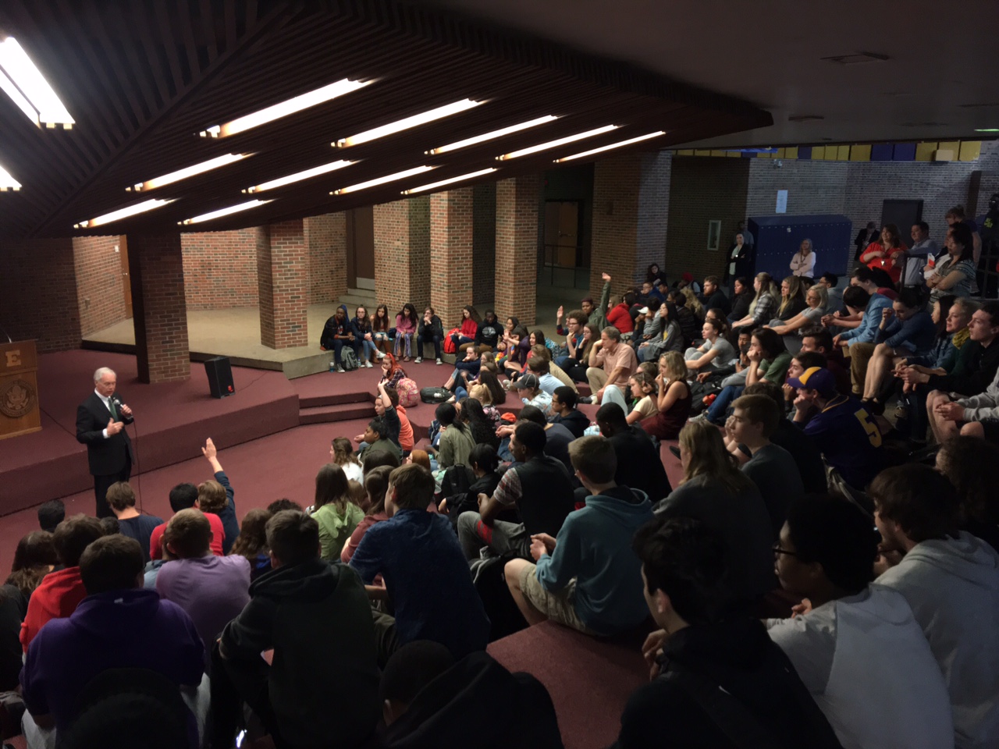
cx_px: 500
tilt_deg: -11.6
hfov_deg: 61.7
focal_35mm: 29
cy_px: 374
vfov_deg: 48.2
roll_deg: -0.7
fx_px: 837
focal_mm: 4.15
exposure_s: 1/20
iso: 125
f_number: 2.2
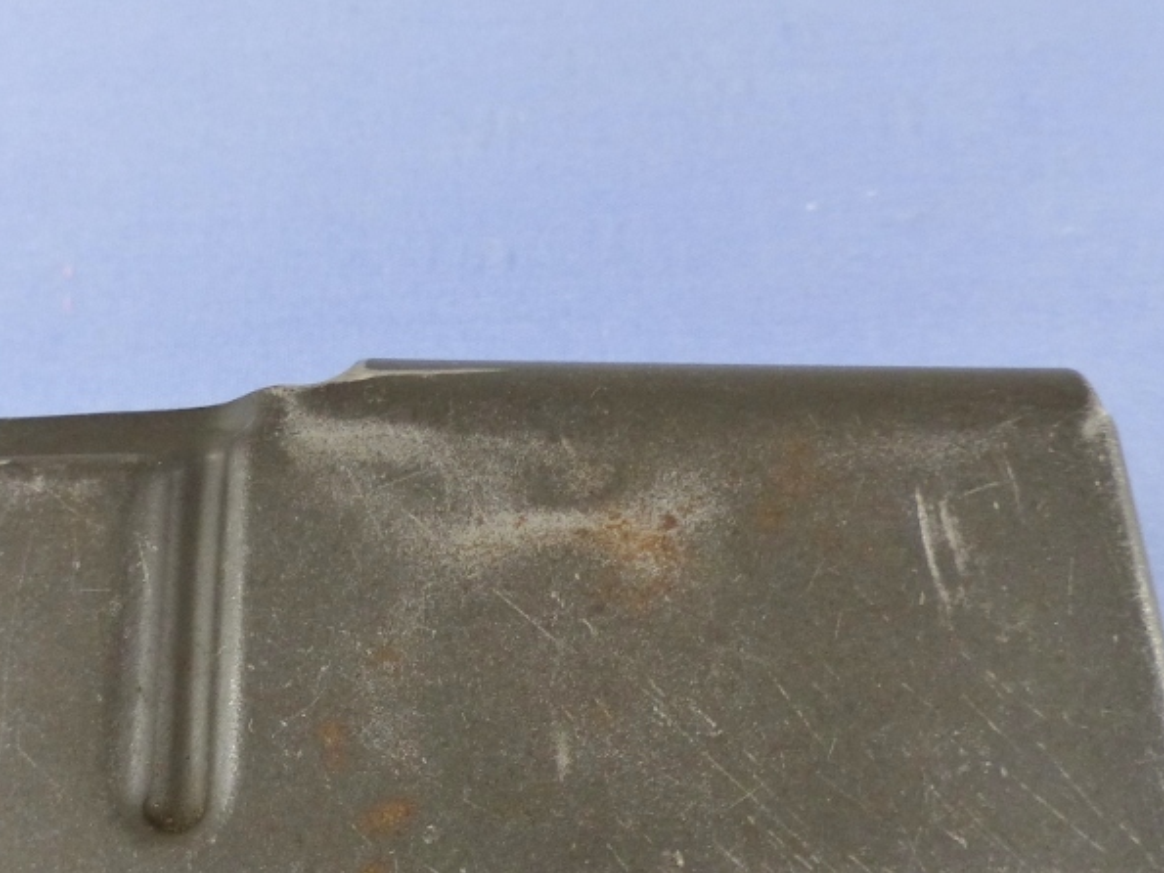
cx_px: 440
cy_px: 652
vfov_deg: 33.7
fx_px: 1412
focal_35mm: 42
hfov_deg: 44.5
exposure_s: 1/60
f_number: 2.8
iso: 250
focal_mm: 4.5
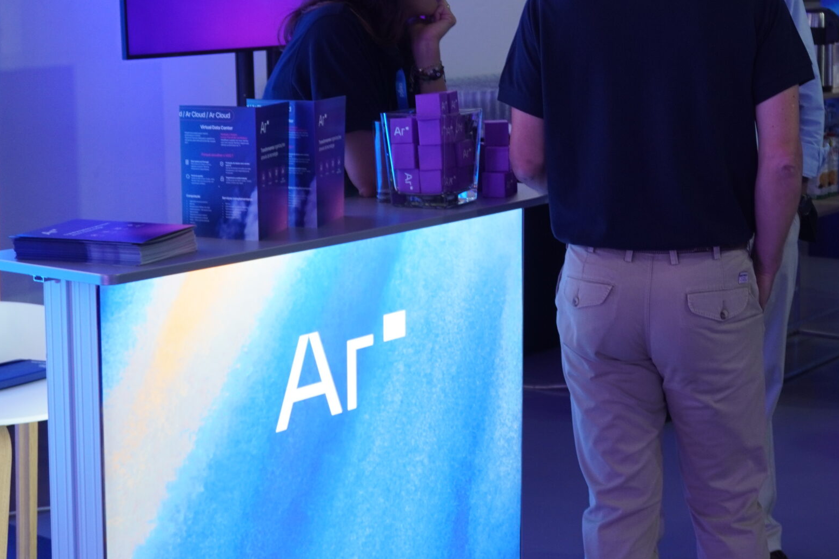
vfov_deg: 20.2
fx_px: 1557
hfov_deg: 29.7
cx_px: 621
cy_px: 137
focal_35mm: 67
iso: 400
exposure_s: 1/60
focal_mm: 27
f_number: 4.5
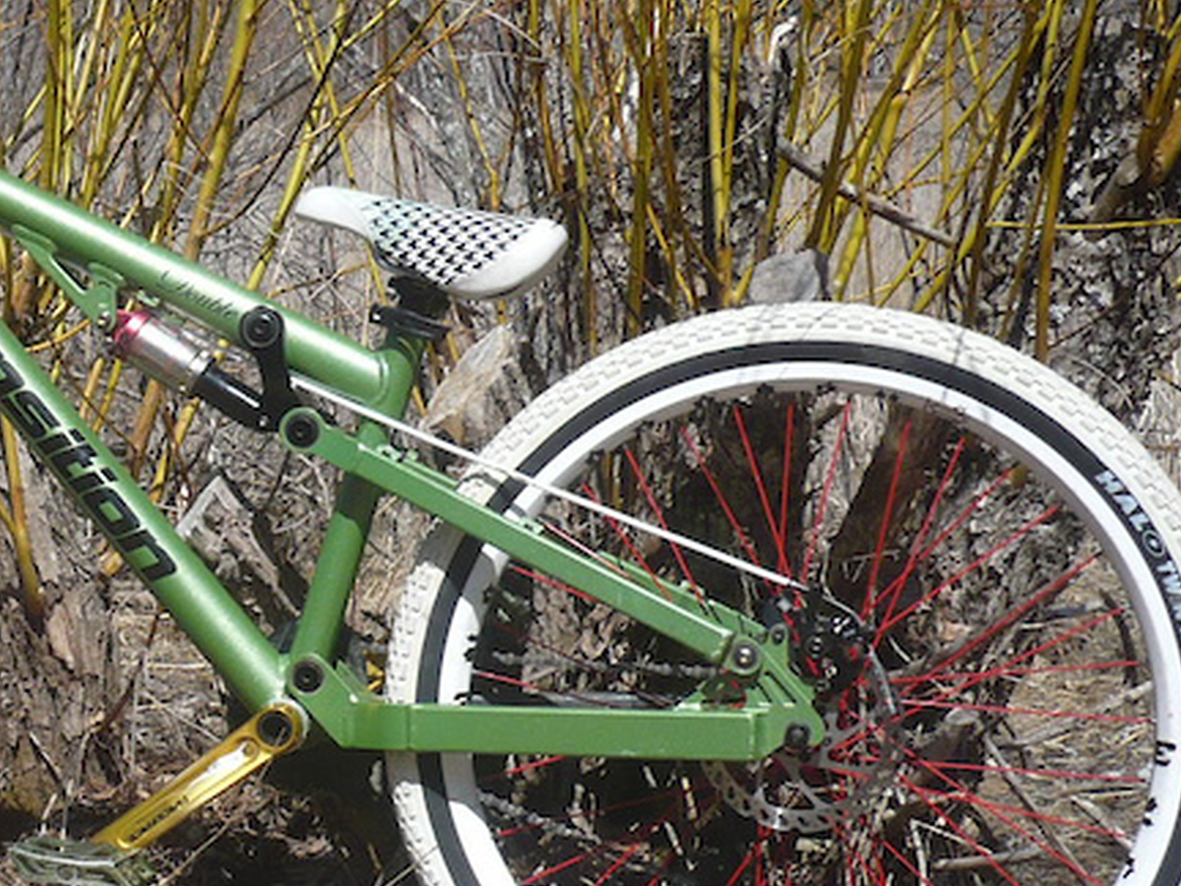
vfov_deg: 17.8
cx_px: -172
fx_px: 2832
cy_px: 498
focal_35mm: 83
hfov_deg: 22.1
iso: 100
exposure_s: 1/250
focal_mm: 5.8
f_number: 8
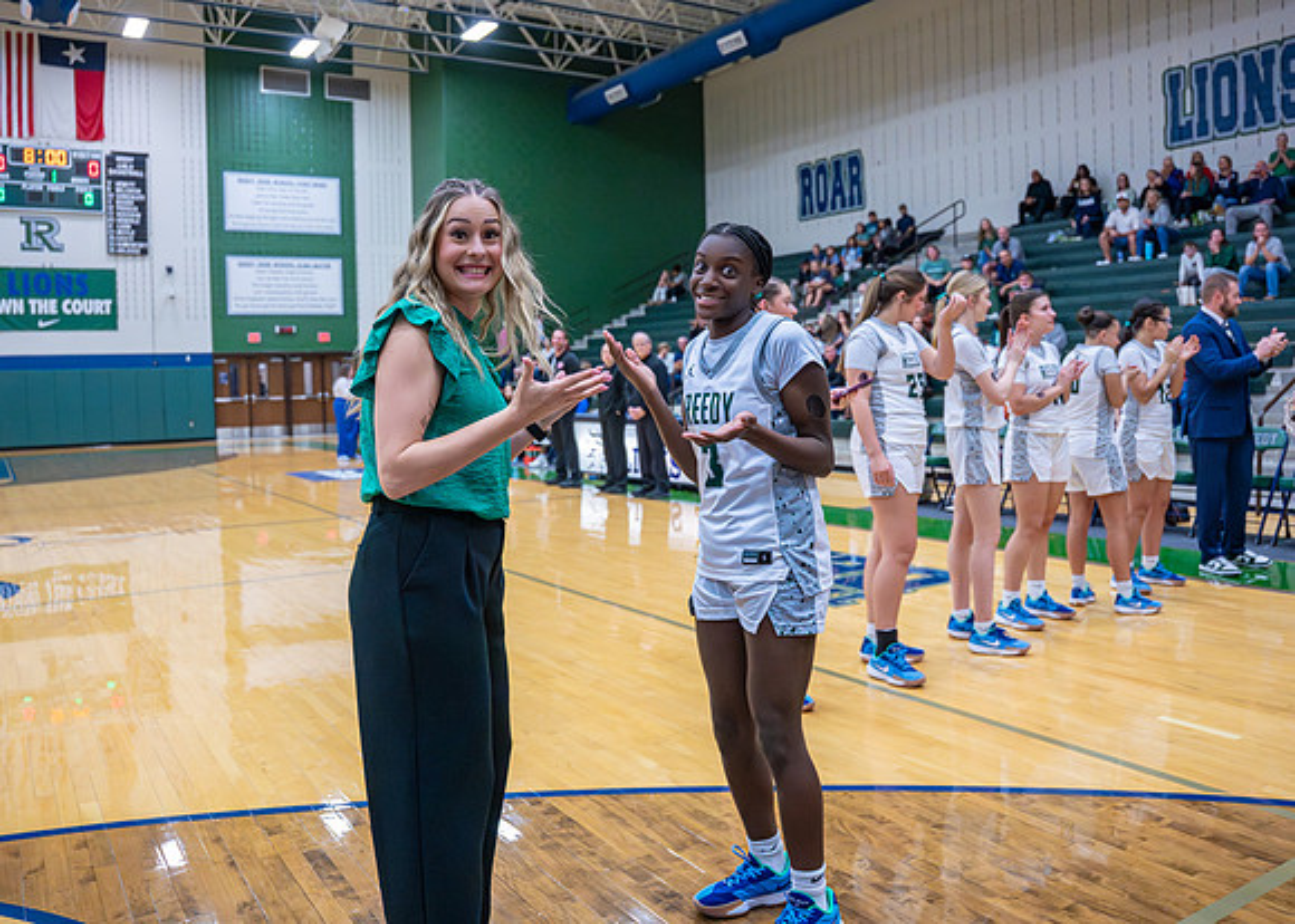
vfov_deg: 47.5
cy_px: 435
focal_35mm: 29
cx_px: 633
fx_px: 1050
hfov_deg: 63.3
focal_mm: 24
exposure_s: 1/1000
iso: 4000
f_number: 2.8
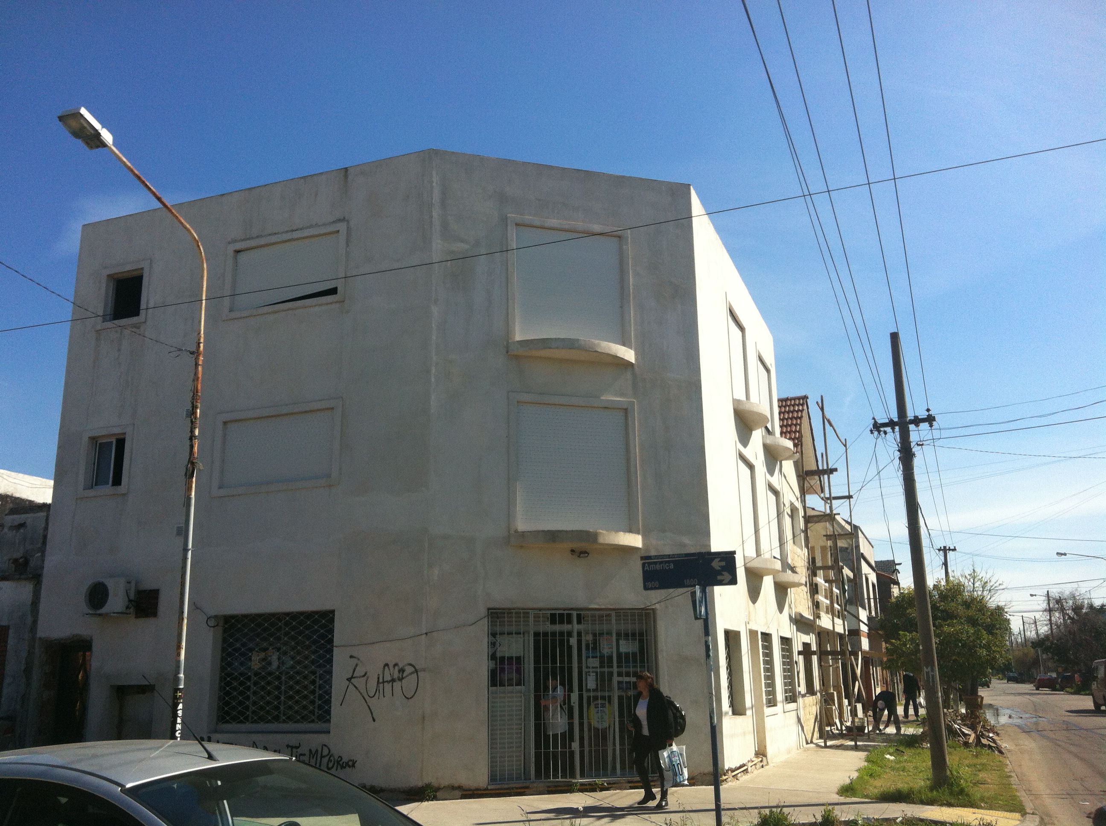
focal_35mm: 35
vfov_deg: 40.6
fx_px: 1117
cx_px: 553
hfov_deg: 52.7
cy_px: 413
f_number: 2.8
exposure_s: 1/1588
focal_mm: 3.85
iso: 80
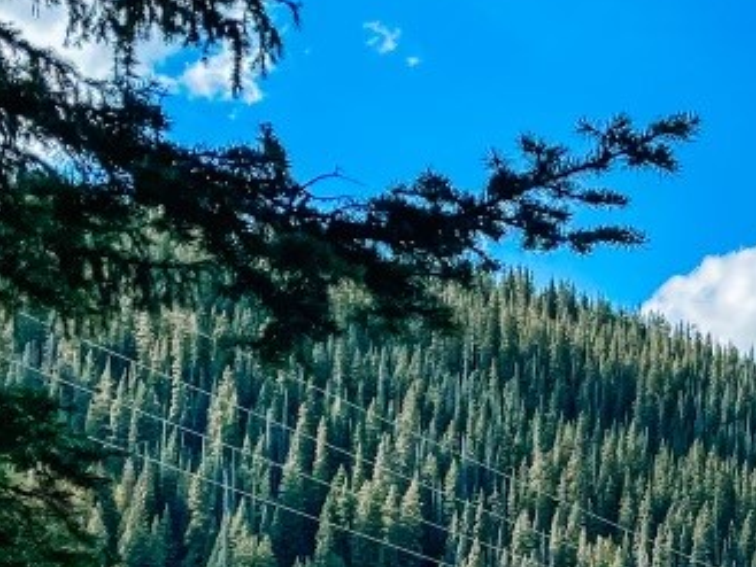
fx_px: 1770
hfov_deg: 21.7
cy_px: 590
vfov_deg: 17.7
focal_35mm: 81
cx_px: 988
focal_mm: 4.2
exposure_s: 1/1900
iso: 32
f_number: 1.6
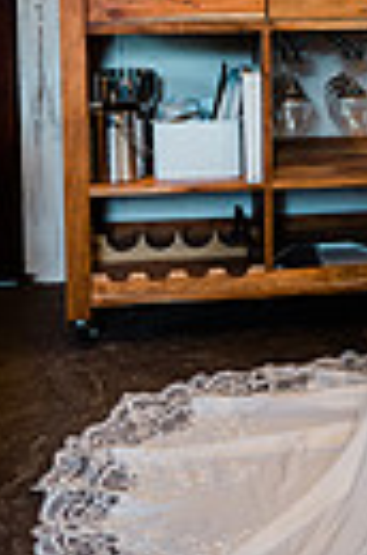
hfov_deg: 15.8
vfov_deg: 23.7
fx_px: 1276
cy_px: 26
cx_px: 433
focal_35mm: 83
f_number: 2.8
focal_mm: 24
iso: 640
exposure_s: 1/200
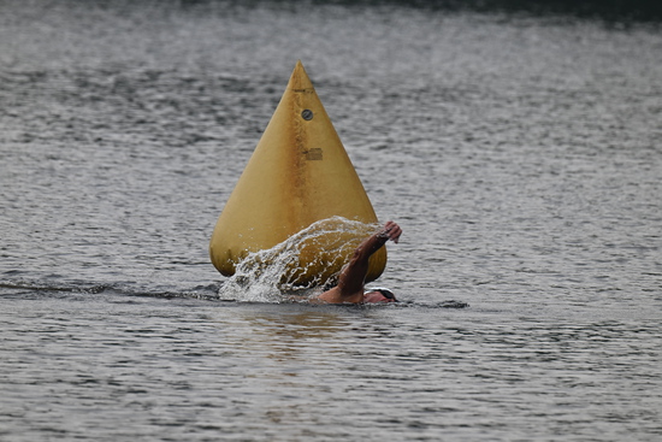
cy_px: 221
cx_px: 331
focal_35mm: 560
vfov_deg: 2.5
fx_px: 10300
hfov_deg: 3.7
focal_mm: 560
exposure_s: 1/640
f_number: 11
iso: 500
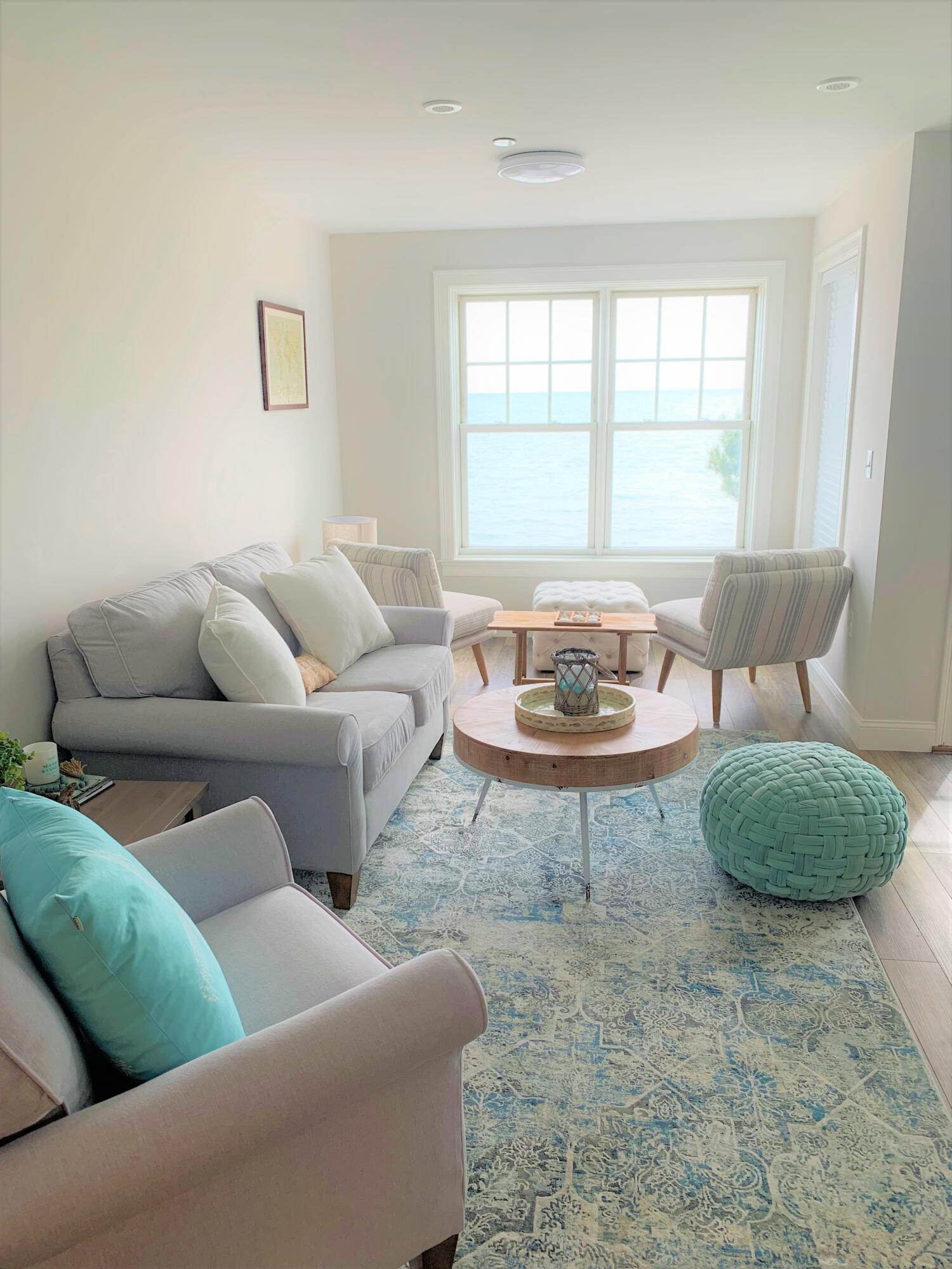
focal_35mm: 26
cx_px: 476
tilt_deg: -13.8
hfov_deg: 53.1
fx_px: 953
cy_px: 634
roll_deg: +0.6
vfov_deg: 67.3
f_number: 1.8
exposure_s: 1/121
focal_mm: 4.25
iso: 32
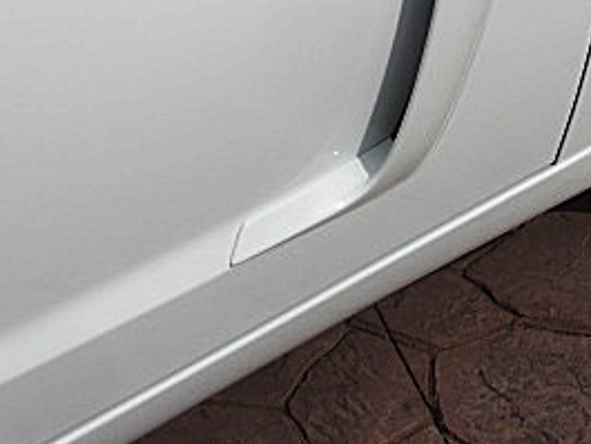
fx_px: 1486
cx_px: 495
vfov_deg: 16.5
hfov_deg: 22.1
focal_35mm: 87
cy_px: -45
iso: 50
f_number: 7.9
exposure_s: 1/200
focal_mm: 6.3
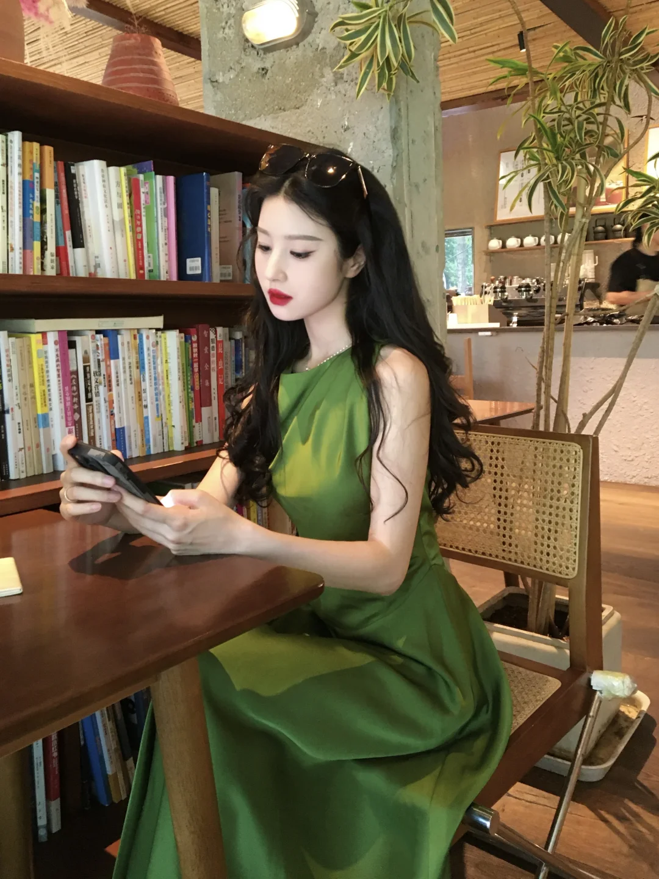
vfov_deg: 61.7
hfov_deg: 48.2
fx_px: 736
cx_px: 330
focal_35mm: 29
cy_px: 440
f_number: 2.2
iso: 200
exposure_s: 1/17
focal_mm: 4.15
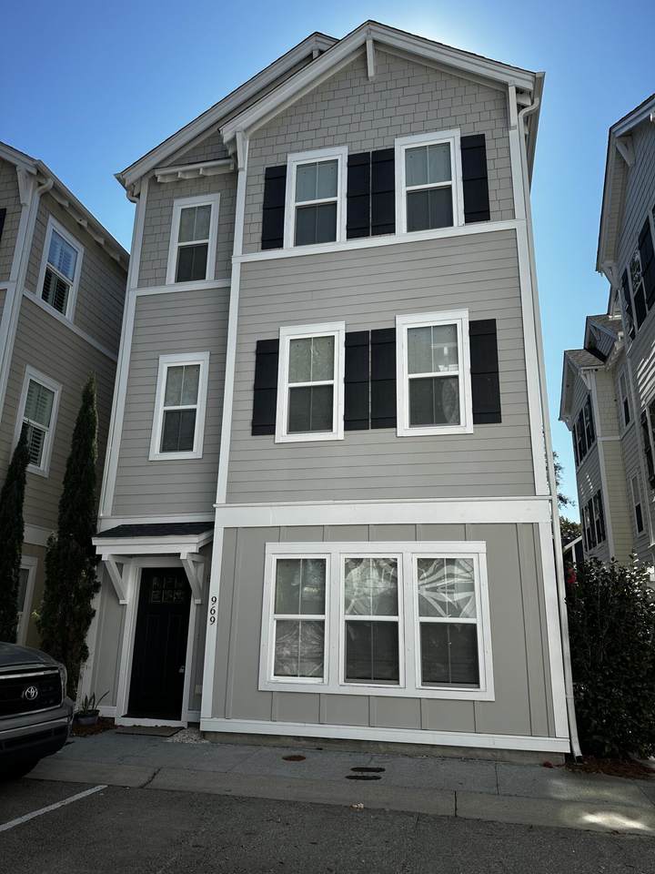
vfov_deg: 71.6
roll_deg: -2.2
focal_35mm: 24
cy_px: 437
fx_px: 606
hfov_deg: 56.8
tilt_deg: +16.0
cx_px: 328
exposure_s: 1/2882
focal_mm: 6.86
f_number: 1.78
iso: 80
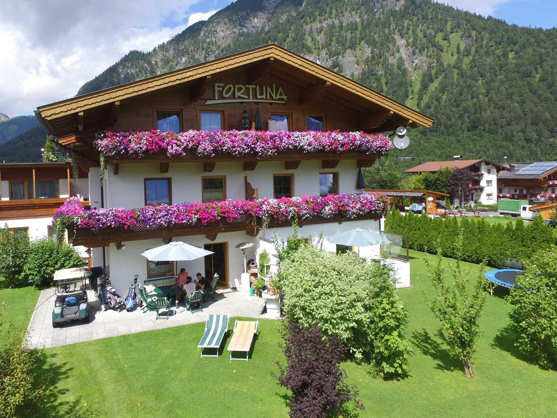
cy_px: 174
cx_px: 246
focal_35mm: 25
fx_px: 402
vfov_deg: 54.6
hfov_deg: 69.1
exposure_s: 1/686
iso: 100
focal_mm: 3.61
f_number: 2.8
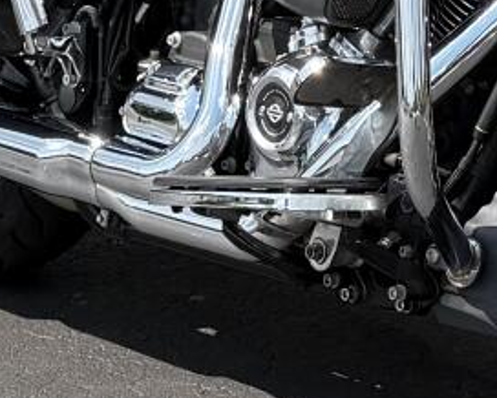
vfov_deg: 8.9
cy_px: -46
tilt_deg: -7.7
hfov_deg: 11.1
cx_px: 453
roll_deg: -0.5
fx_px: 2532
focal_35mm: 172
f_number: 1.78
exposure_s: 1/3425
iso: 80
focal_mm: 6.76
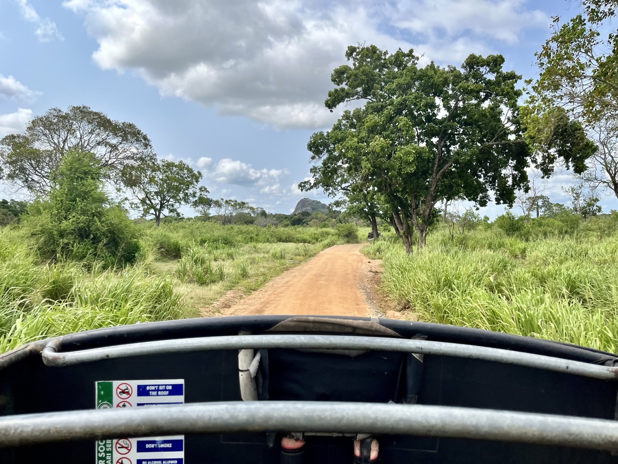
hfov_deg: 67.3
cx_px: 309
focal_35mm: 26
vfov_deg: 53.1
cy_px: 232
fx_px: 464
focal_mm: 5.1
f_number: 1.6
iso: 50
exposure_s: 1/2899
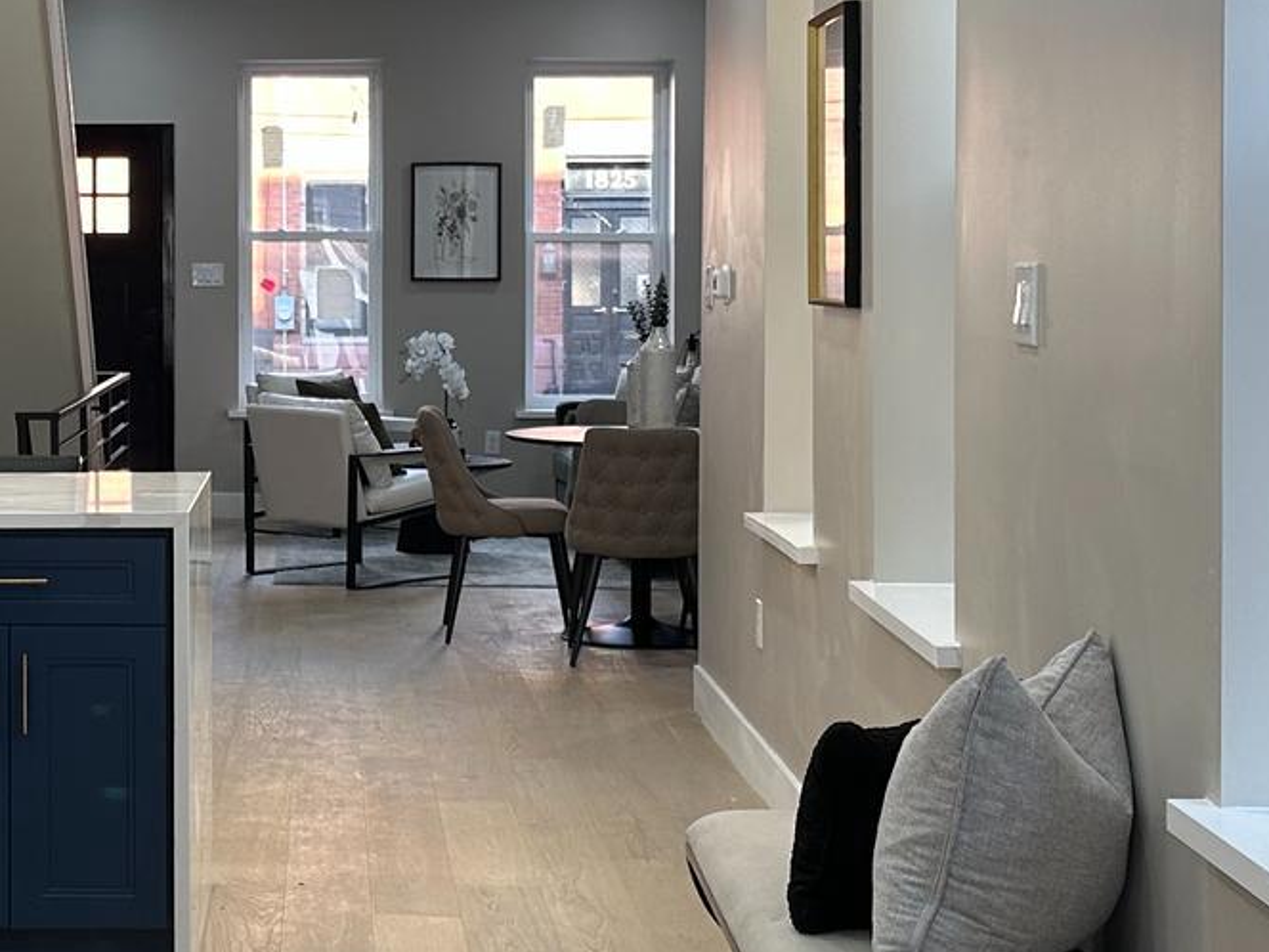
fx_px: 2713
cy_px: 298
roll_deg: -0.1
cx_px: 182
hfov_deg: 25.7
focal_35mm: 74
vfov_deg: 19.8
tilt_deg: +0.0
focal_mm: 6.86
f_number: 1.78
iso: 100
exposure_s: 1/120
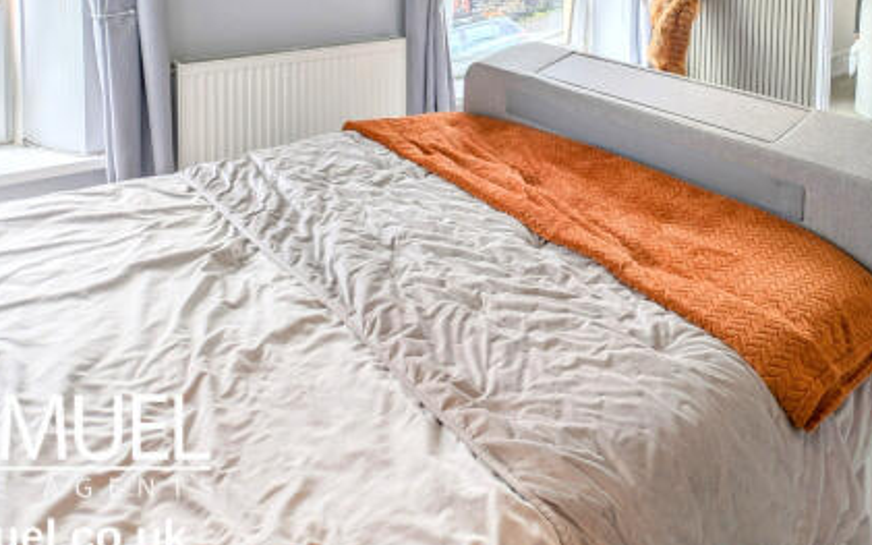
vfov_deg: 35.5
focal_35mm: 31
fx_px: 737
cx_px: 605
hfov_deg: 59.3
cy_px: -34
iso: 37
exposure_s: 1/110
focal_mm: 2.23
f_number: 1.95
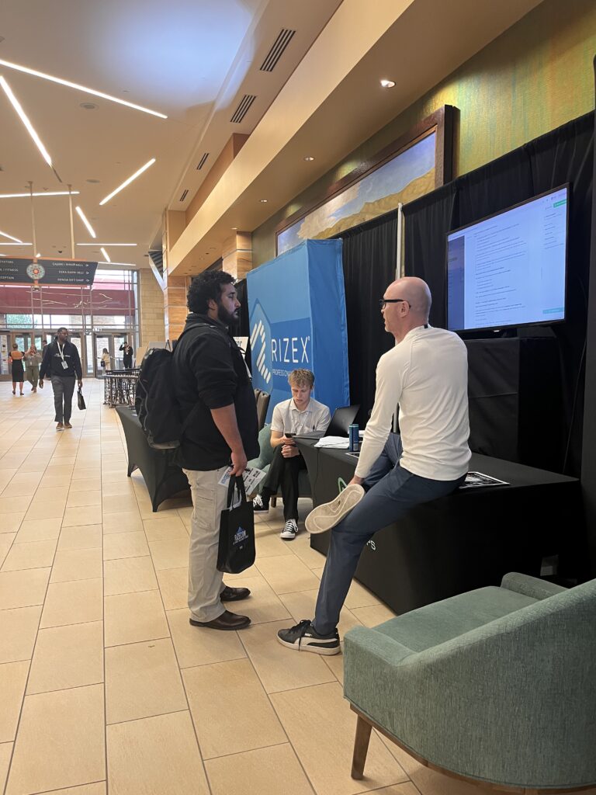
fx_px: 597
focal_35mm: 26
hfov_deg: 53.1
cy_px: 398
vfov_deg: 67.3
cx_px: 298
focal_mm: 5.1
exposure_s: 1/60
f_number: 1.6
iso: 250
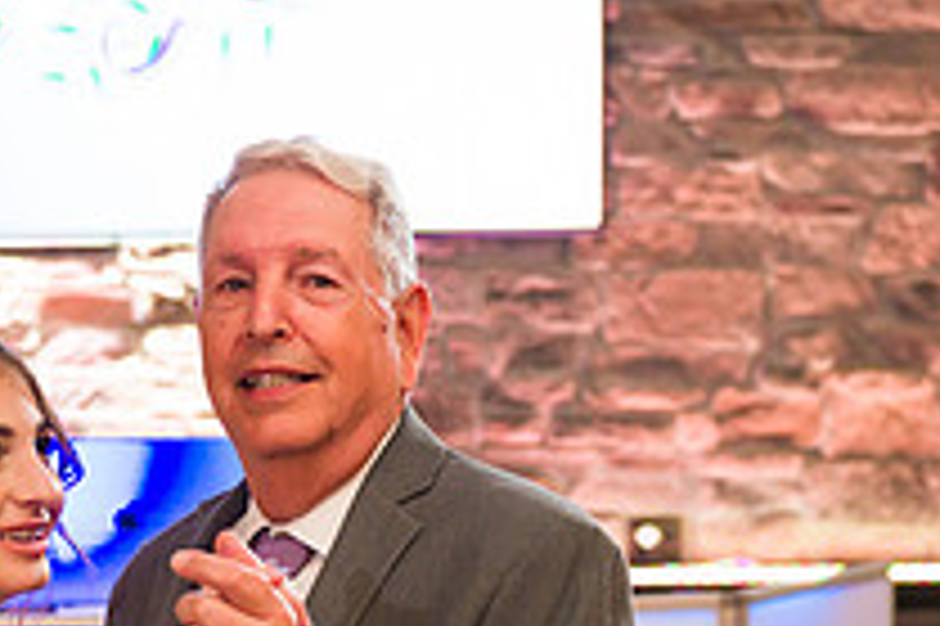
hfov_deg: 18.4
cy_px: 536
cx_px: 283
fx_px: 2896
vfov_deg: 12.2
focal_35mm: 111
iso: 1250
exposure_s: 1/125
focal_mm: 40
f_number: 3.2
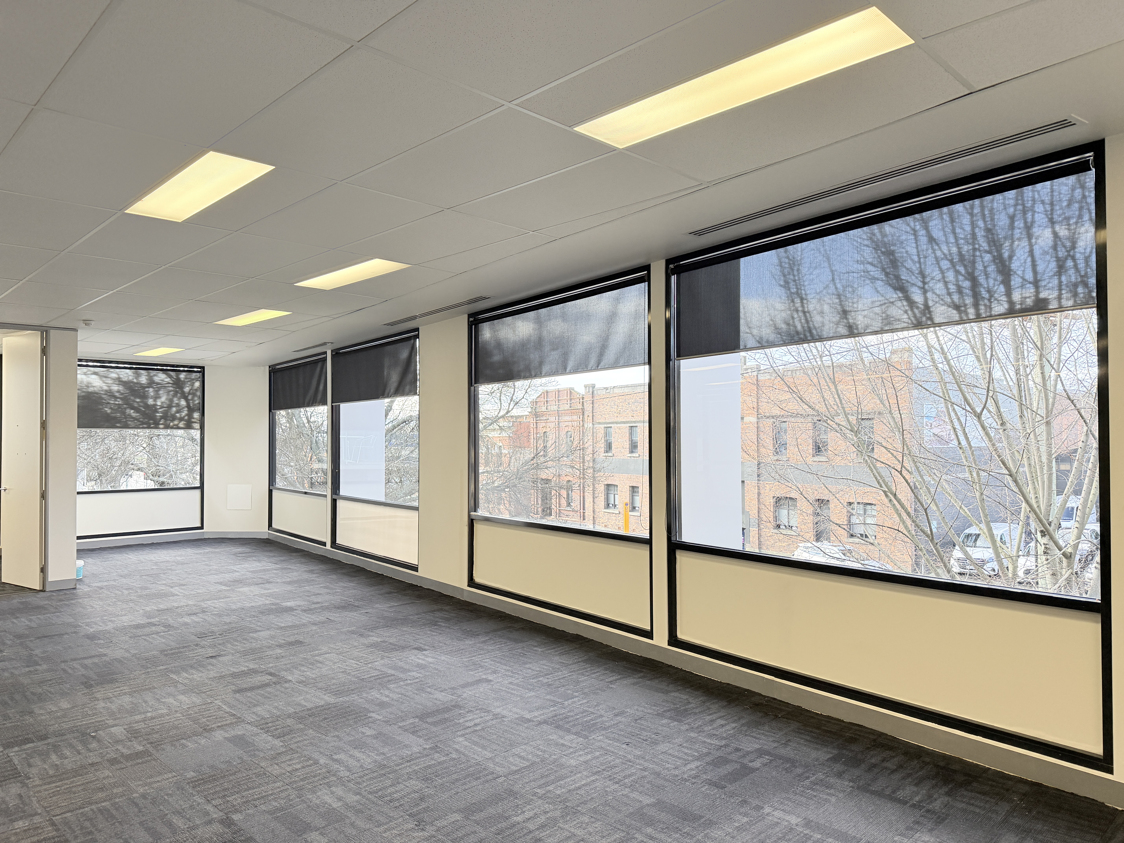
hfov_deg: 71.6
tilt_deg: +1.0
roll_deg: -0.2
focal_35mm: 24
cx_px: 562
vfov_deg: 56.8
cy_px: 422
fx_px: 779
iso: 160
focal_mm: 6.76
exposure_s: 1/100
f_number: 1.78
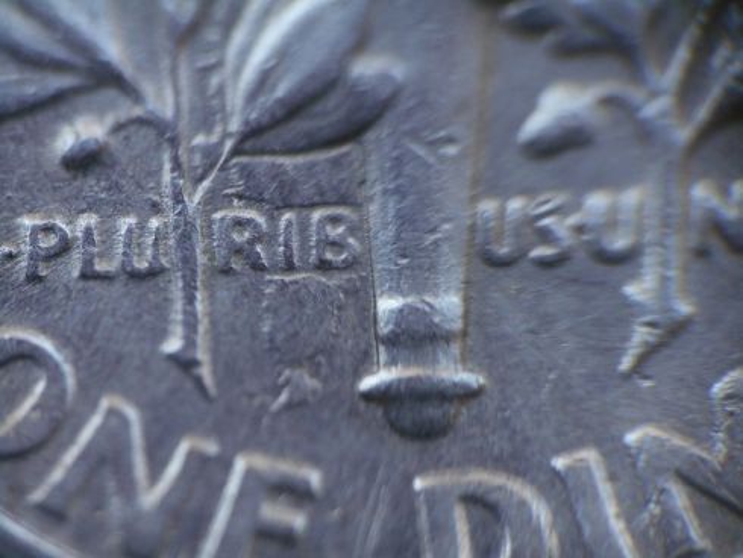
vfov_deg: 14.1
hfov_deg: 18.7
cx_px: 372
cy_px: 279
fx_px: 2255
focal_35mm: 105
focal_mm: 18.8
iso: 250
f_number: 5.1
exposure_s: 1/30
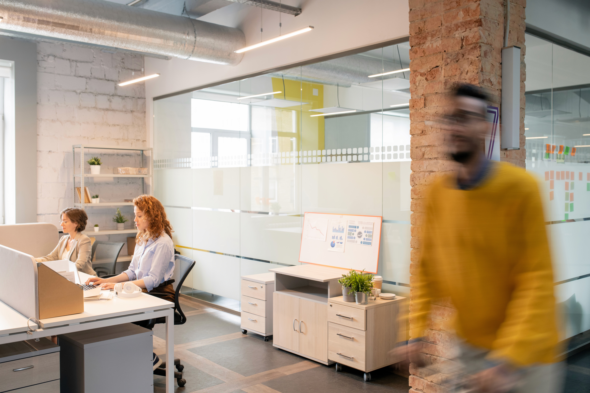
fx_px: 574
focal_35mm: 35
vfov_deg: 37.9
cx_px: 295
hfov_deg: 54.4
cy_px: 196
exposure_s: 1/15
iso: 500
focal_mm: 35
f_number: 5.6
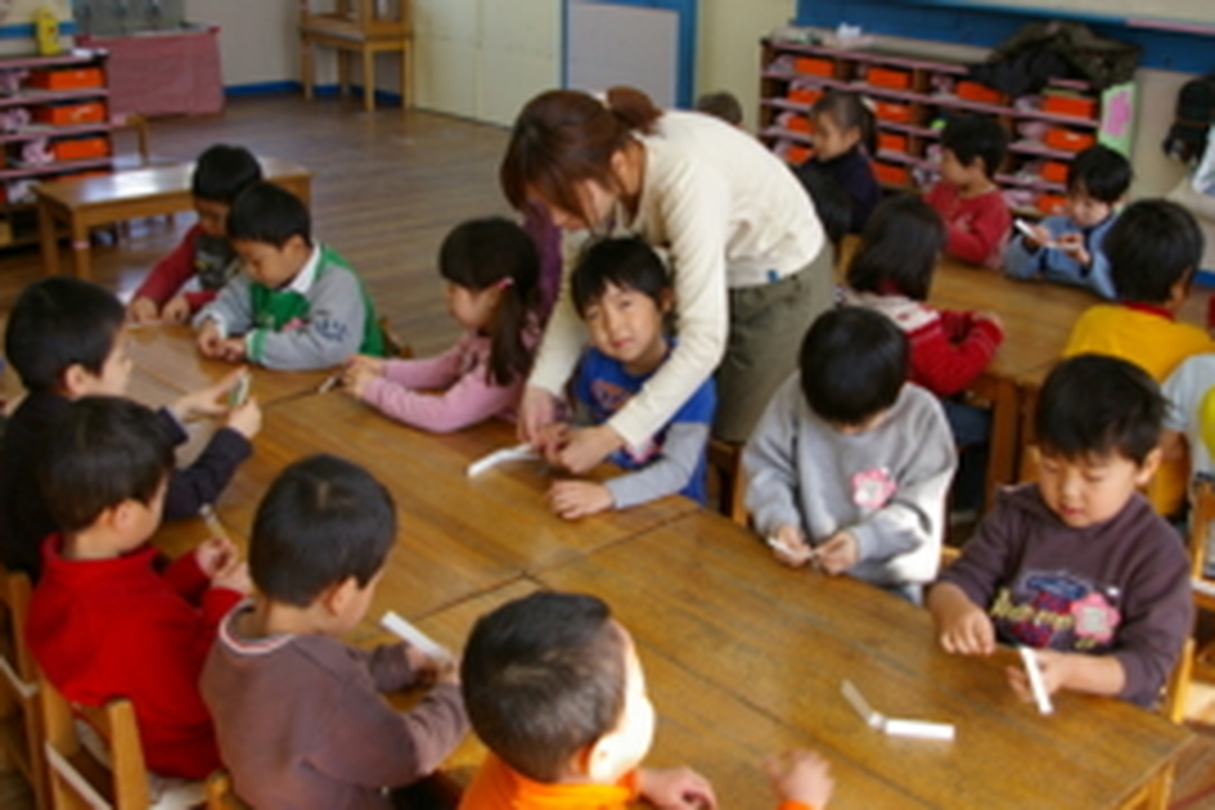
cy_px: 277
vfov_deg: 33.1
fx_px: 1350
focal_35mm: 40
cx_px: 634
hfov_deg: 48.4
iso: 200
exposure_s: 1/60
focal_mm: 18
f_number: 4
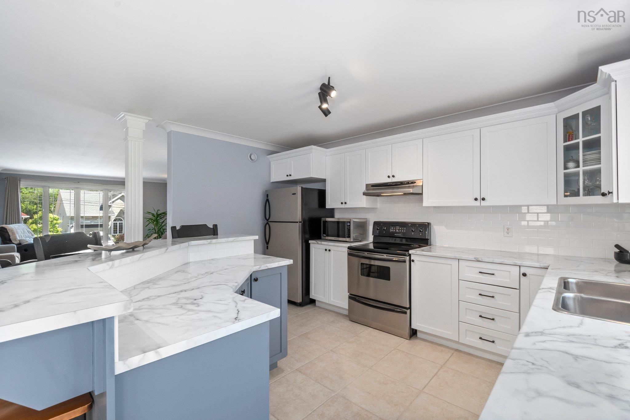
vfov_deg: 77.3
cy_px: 210
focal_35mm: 15
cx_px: 315
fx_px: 262
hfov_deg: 100.4
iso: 400
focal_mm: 10
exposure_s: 1/13
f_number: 10
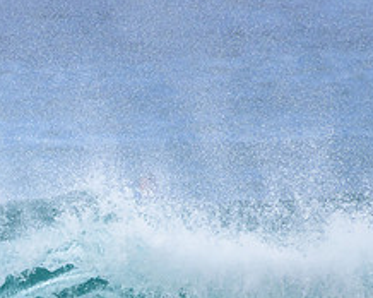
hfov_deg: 0.8
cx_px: -58
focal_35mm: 2497
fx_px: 27541
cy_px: 304
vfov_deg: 0.6
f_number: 11
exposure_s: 1/2000
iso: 1600
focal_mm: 1000
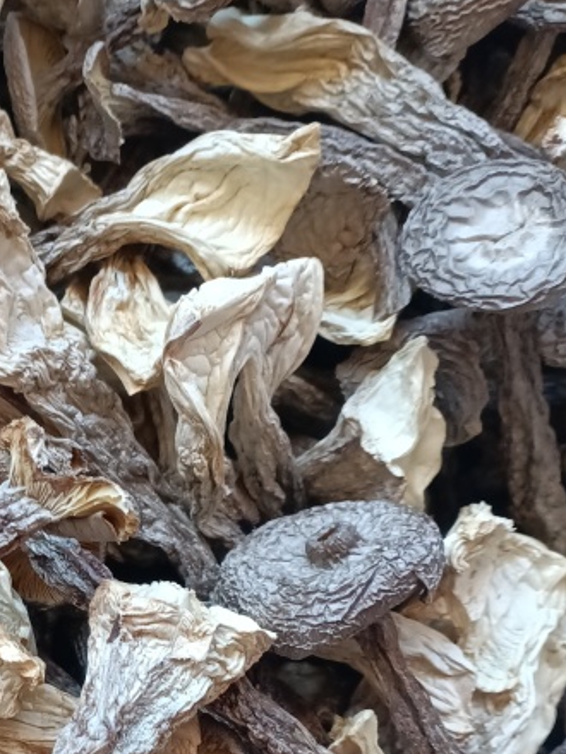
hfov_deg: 21.7
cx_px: -96
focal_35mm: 63
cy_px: 625
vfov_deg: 29.9
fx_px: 1373
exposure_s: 1/50
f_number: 1.8
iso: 165
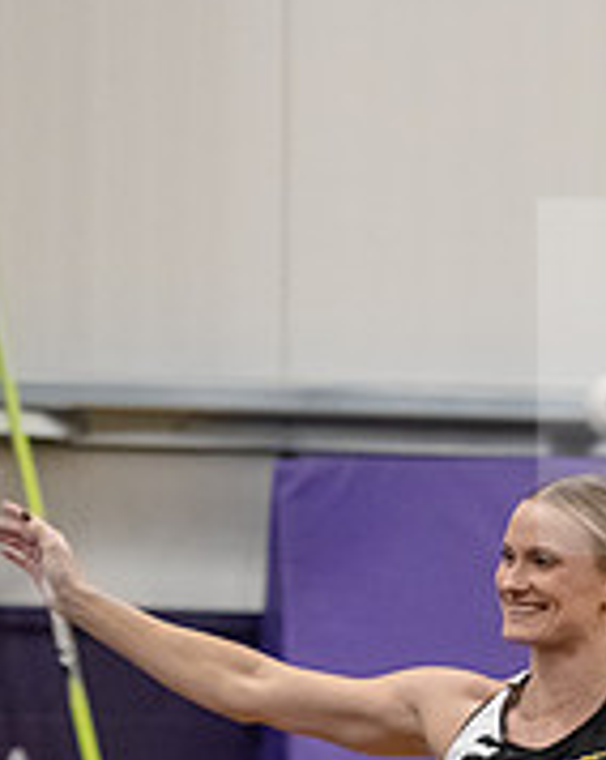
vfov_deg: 6.8
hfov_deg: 5.5
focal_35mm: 282
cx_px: 410
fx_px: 6333
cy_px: 715
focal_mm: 92
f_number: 2.8
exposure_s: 1/800
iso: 6400
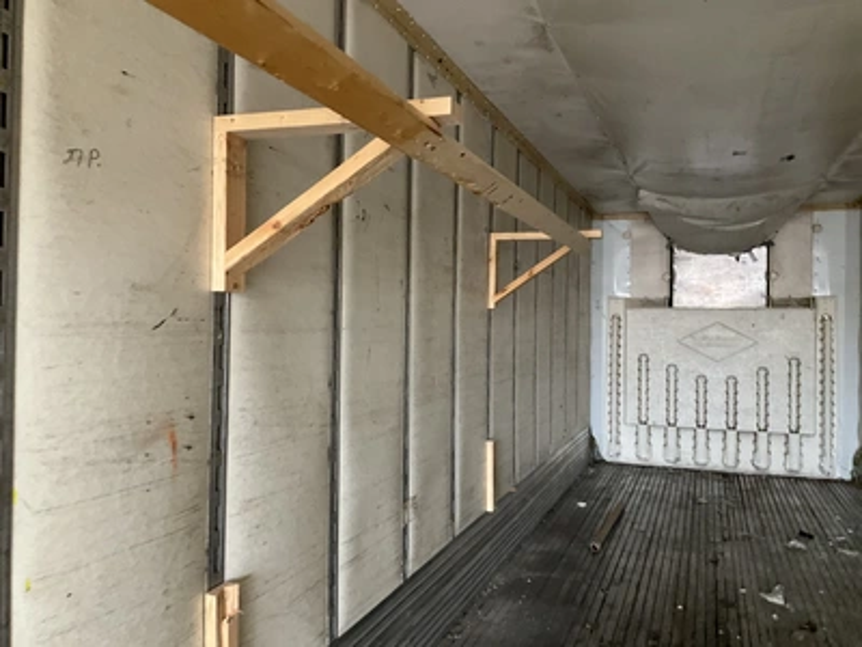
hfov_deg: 61.7
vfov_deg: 48.2
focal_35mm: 29
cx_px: 431
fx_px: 722
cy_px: 324
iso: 160
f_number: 1.8
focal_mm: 3
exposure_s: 1/60
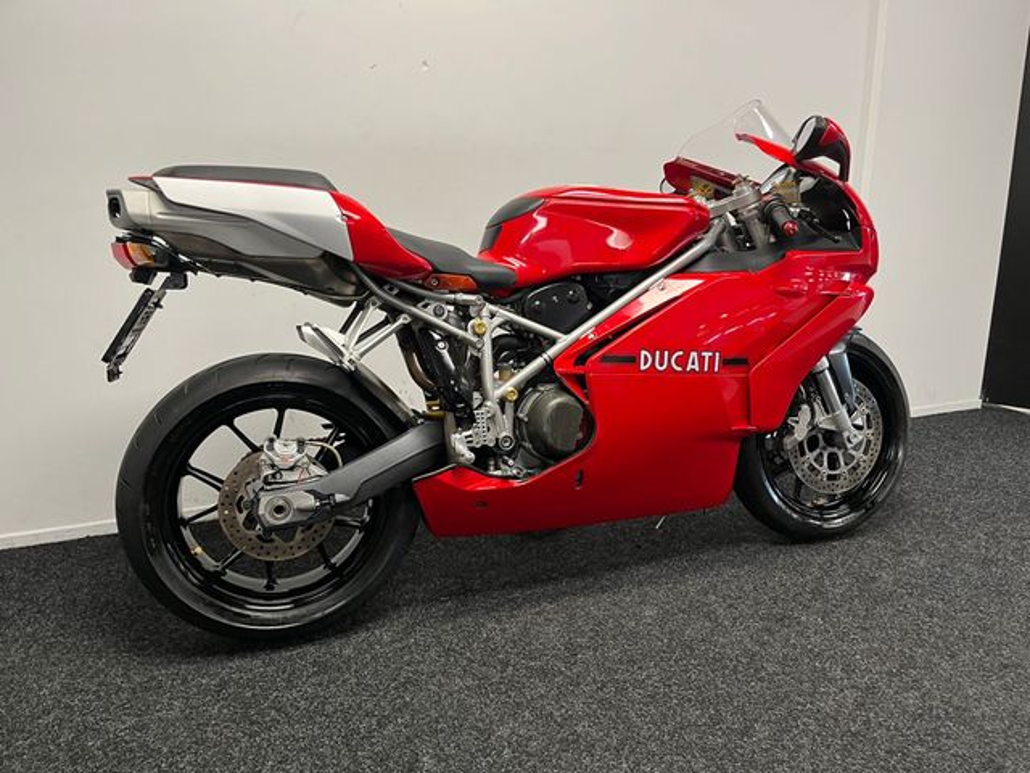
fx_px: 774
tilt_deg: -14.1
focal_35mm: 26
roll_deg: -1.0
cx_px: 515
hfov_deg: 67.3
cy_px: 386
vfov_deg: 53.1
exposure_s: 1/50
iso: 125
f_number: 1.6
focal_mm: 5.1
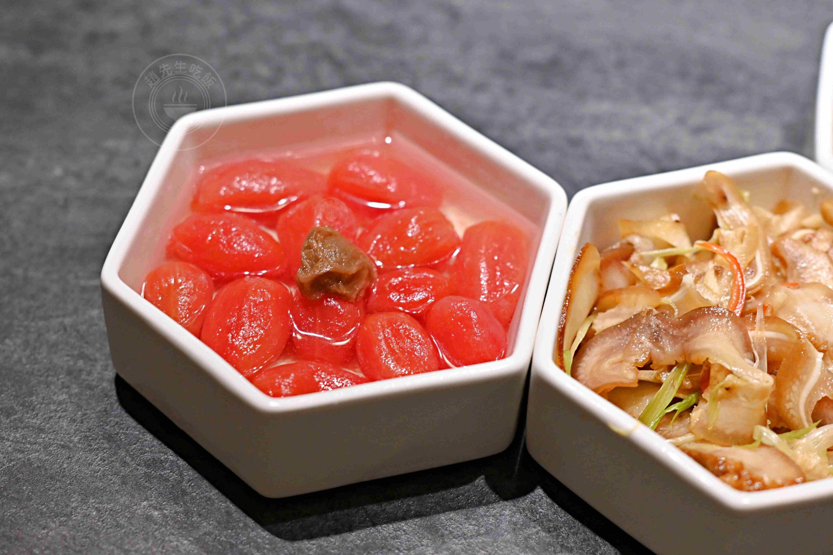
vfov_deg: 18.2
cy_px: 278
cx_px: 416
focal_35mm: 75
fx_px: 1735
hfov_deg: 27.0
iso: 500
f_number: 2.8
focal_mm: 50
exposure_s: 1/200
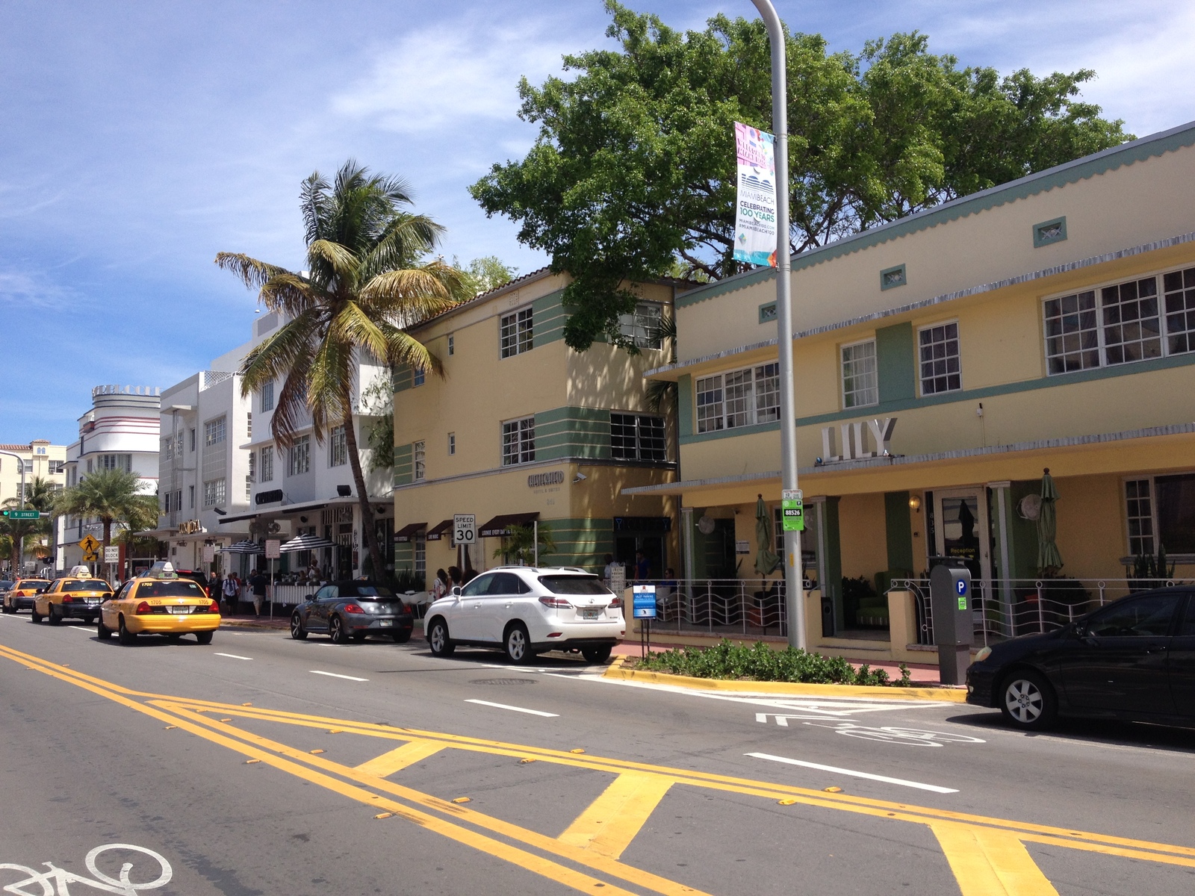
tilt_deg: +3.9
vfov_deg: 40.7
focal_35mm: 35
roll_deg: +1.1
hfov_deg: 52.6
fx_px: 1208
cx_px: 598
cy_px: 448
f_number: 2.4
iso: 50
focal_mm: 4.28
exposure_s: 1/1623
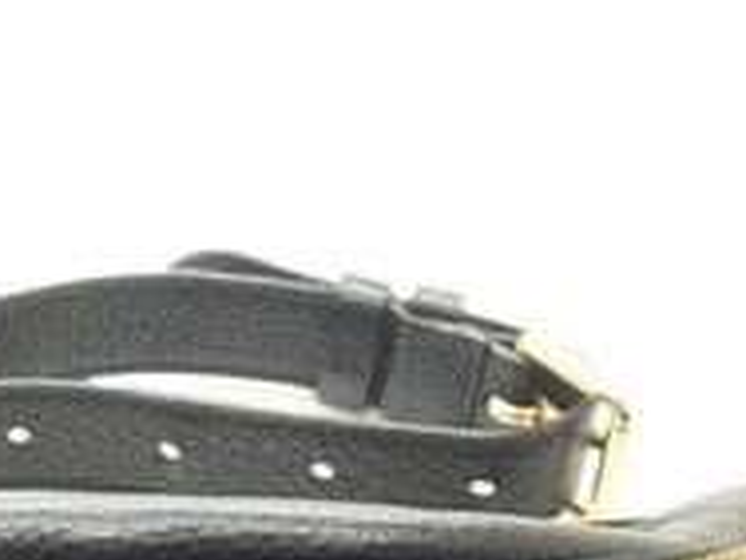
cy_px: 705
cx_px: 111
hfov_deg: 20.8
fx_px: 2004
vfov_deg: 15.2
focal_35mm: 93
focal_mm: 6.5
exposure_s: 1/30
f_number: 3.4
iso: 250
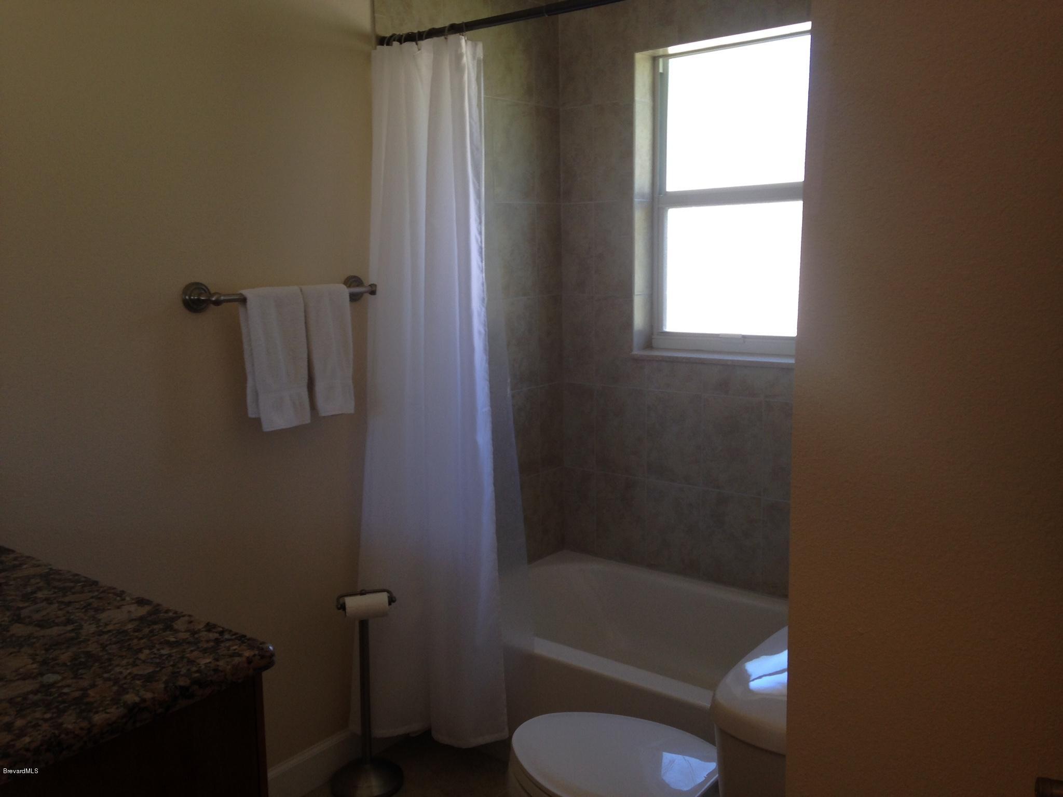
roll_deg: +3.1
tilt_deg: -10.0
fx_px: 1013
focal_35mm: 33
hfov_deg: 55.4
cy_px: 398
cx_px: 532
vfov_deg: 42.9
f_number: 2.4
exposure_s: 1/60
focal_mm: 4.12
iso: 50
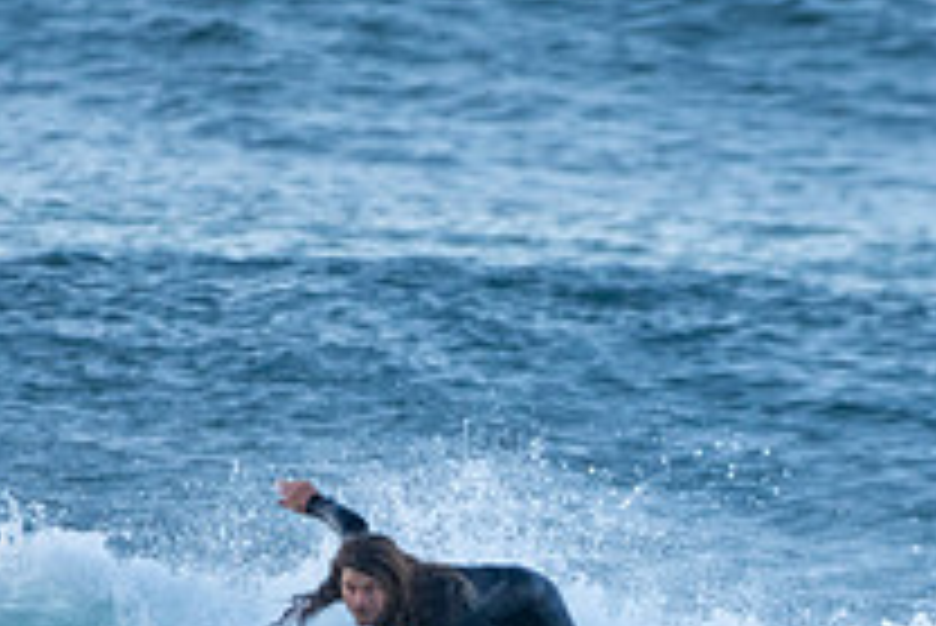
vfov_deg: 0.7
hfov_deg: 1.0
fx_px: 54480
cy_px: 840
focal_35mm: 2094
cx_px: 711
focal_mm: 500
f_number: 5.6
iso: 1250
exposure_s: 1/1600
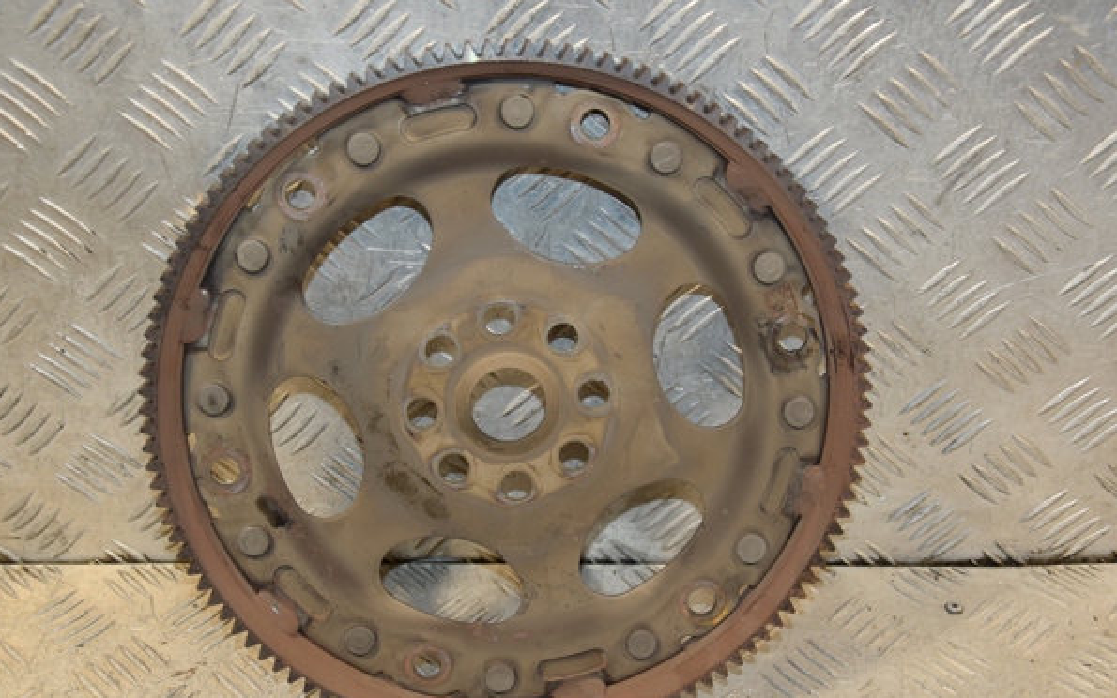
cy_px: 383
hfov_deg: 35.4
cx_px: 533
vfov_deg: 22.5
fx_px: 1752
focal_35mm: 58
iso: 800
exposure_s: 1/125
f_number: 5
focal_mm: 35
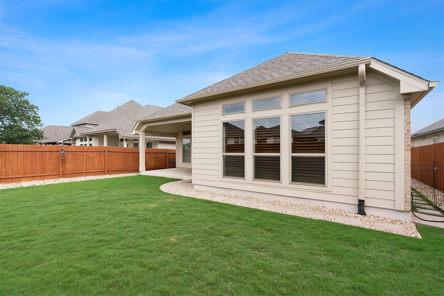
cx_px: 222
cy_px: 148
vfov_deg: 73.7
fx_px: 197
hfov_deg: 96.7
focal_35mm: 16
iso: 500
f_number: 8
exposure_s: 1/400
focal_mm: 16
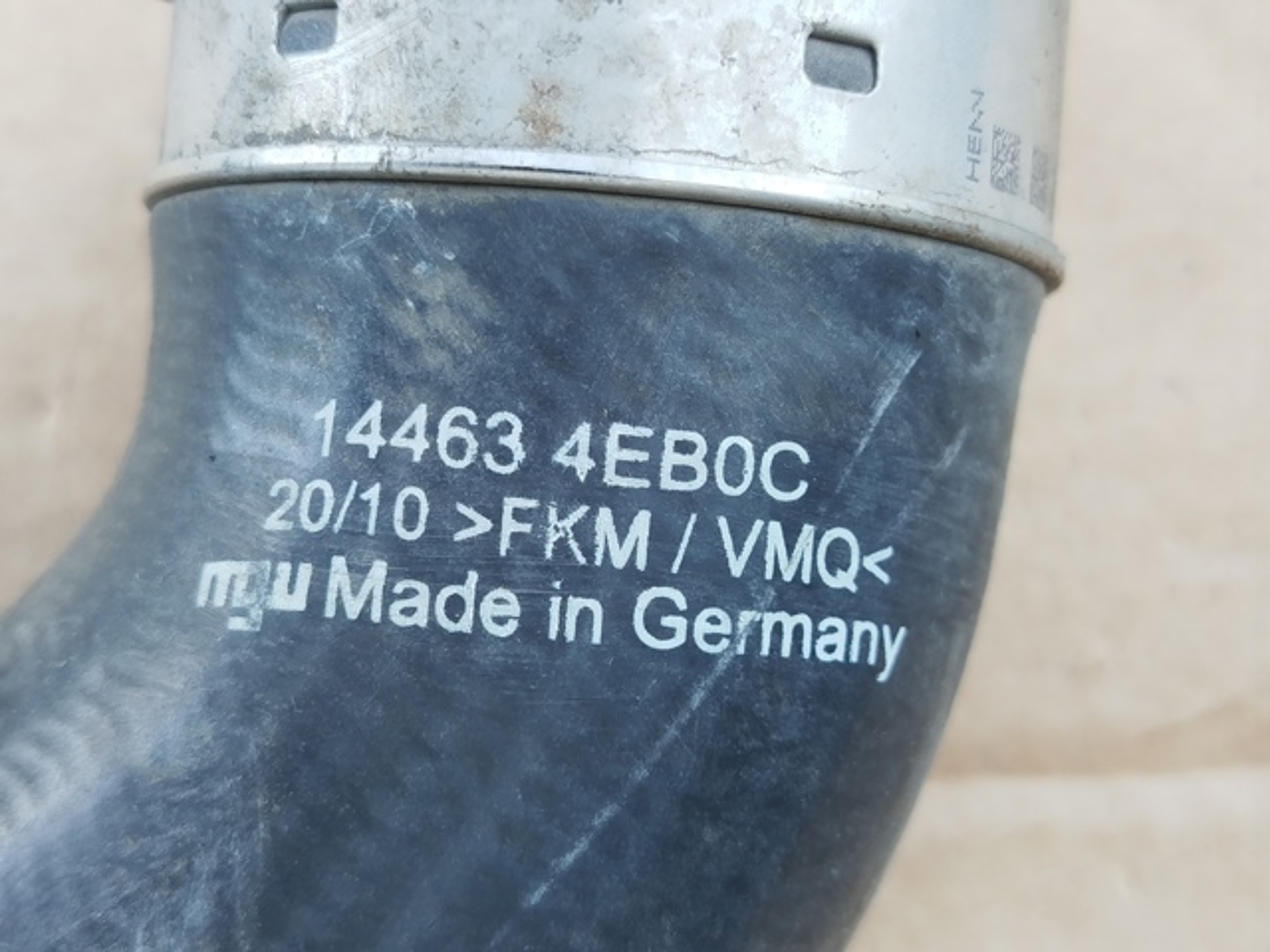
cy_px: 476
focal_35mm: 48
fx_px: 1761
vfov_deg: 30.3
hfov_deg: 39.7
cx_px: 635
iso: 100
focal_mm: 5.31
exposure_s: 1/50
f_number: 1.7
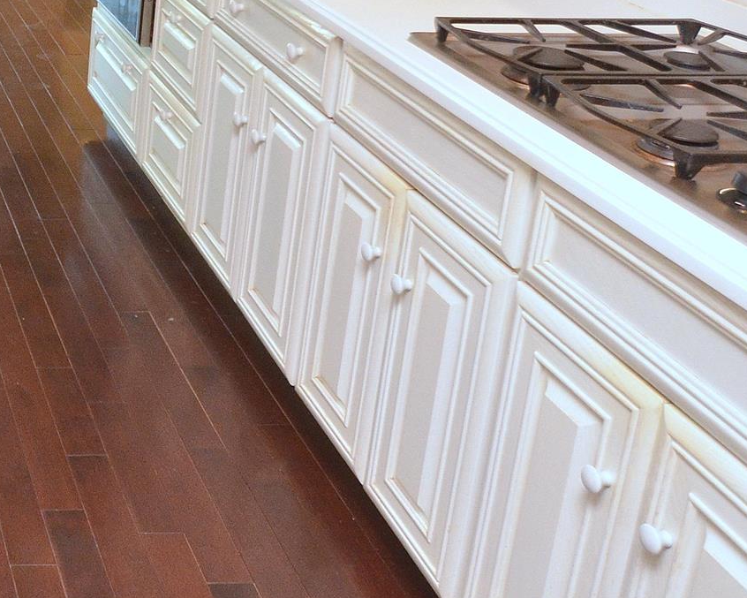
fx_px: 1128
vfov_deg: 27.5
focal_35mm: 51
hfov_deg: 30.7
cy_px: -36
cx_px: -161
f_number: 4
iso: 800
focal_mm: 10
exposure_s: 1/60
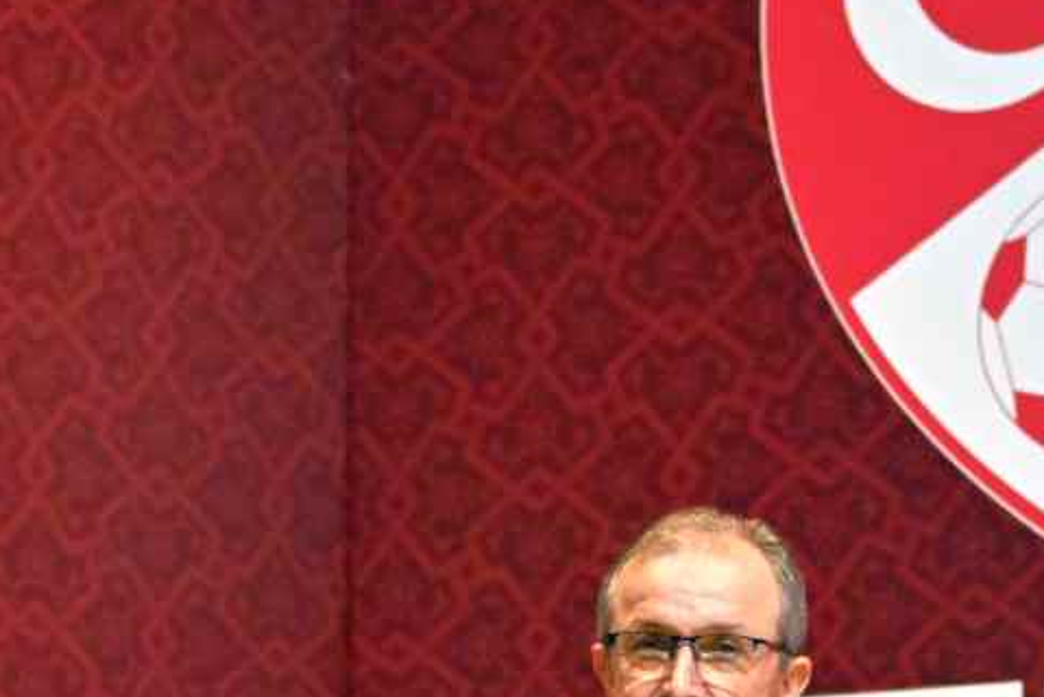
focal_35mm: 227
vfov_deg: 6.1
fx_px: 6587
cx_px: 434
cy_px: 521
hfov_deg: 9.1
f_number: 3.2
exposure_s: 1/500
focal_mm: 57
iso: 6400
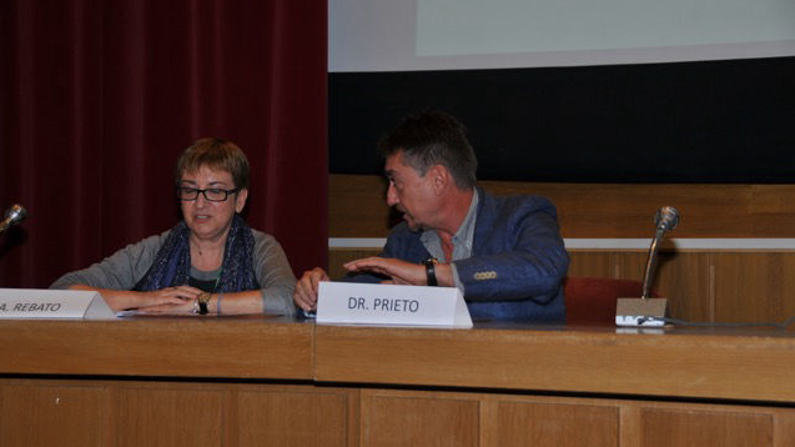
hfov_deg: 25.9
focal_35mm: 82
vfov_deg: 14.7
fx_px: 1728
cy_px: 232
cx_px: 397
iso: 200
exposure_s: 1/60
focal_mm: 52
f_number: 4.8
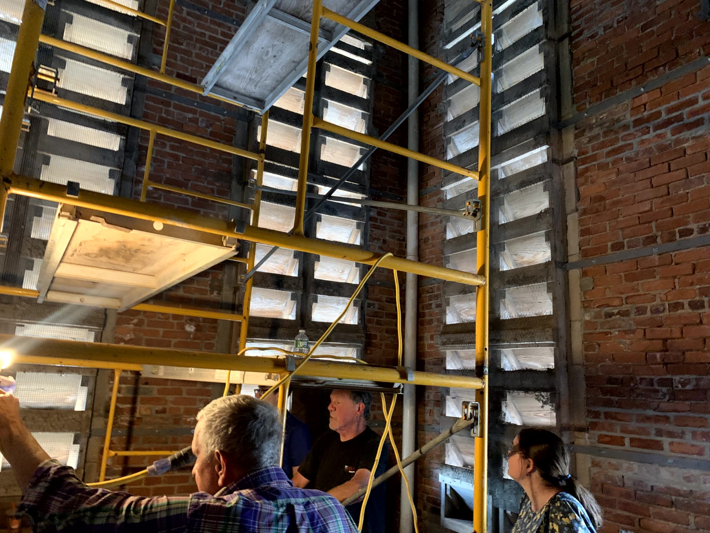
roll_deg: -1.2
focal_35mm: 26
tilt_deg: +12.0
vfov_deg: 53.1
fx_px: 533
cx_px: 355
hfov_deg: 67.3
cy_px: 266
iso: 500
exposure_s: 1/30
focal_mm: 4.25
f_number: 1.8
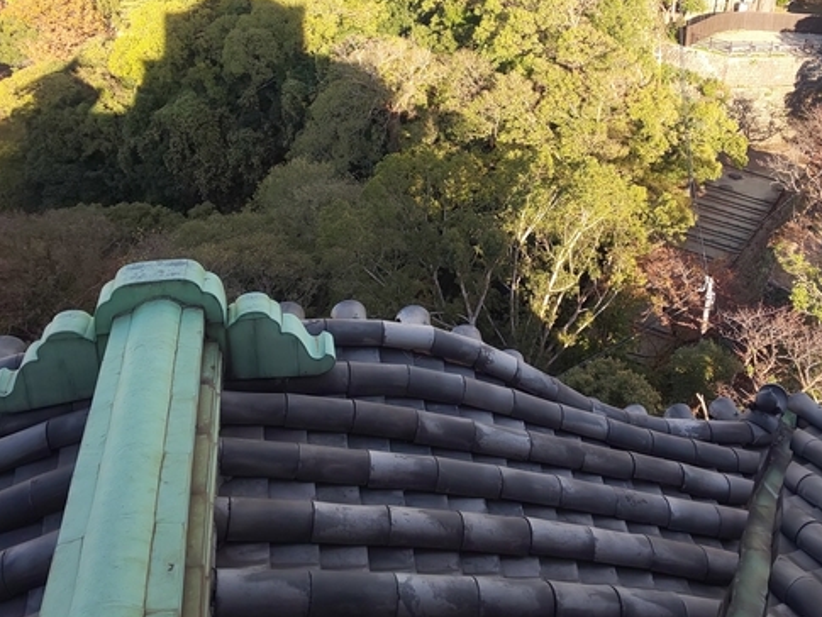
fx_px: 784
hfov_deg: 55.0
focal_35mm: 33
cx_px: 481
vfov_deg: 42.3
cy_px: 197
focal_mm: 3.45
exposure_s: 1/221
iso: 28
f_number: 1.94
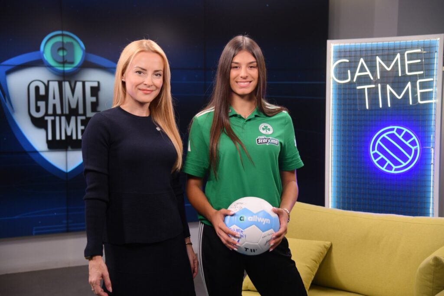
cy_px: 148
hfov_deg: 38.2
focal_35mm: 52
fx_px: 641
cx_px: 222
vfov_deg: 26.0
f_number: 4
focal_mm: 52
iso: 800
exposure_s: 1/250
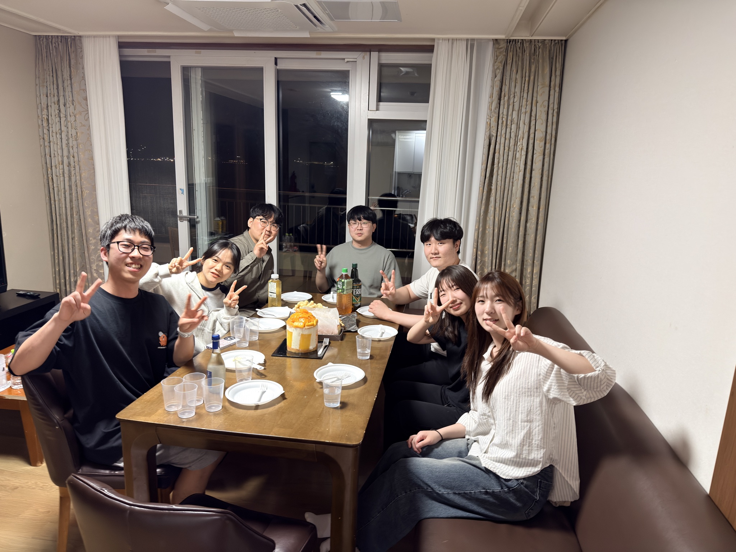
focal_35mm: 24
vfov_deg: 56.8
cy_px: 276
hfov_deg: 71.6
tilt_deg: -12.2
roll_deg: -2.3
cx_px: 368
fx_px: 510
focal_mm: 6.76
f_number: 1.78
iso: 200
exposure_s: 1/40
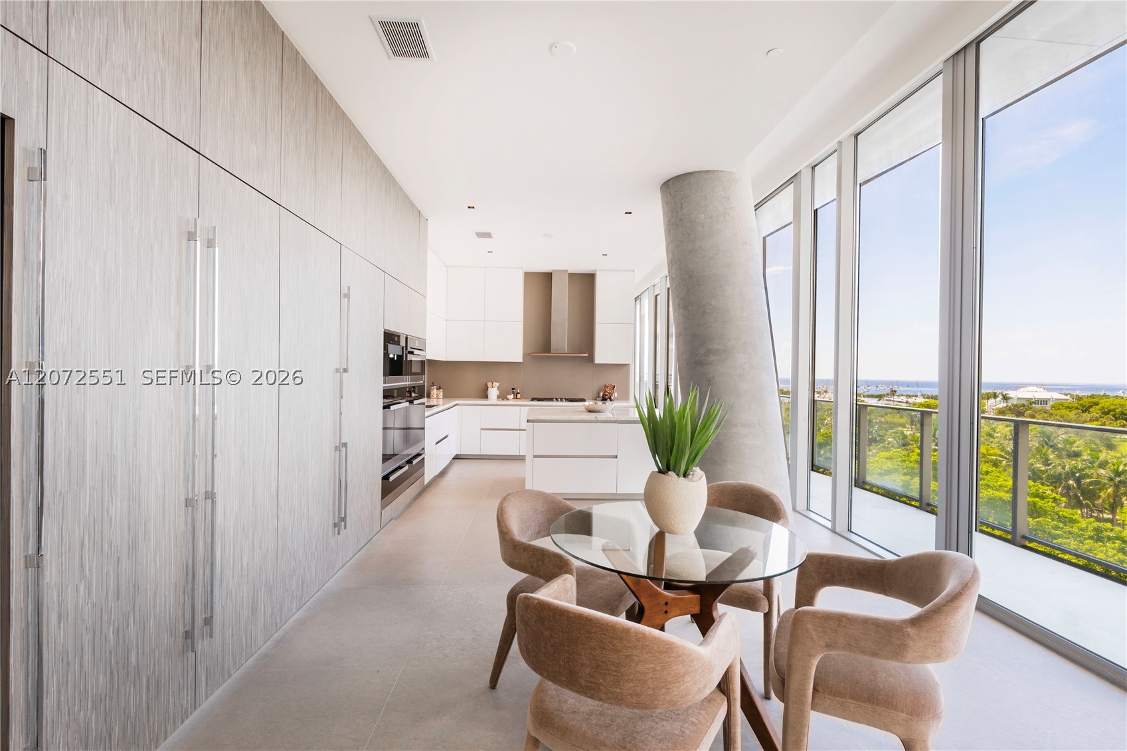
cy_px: 376
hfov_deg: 95.0
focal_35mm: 16
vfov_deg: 72.0
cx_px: 564
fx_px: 516
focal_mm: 11
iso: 250
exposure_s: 1/20
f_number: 9
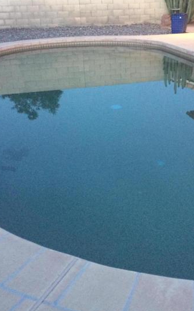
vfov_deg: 45.2
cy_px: 141
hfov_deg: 28.9
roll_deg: +0.9
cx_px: 132
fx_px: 373
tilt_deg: -21.7
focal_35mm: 44
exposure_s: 1/15
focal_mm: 4.15
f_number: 2.2
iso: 250
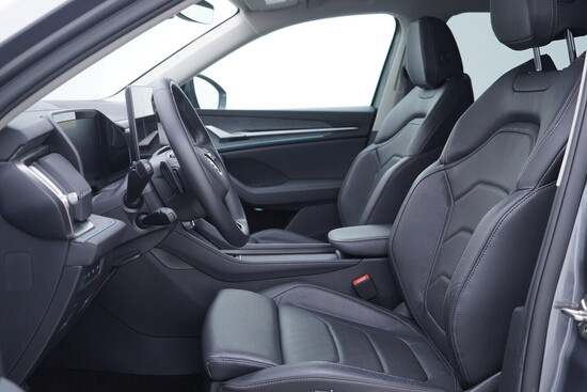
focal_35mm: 36
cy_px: 196
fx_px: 587
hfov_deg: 53.1
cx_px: 294
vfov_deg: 36.9
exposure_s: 1/40
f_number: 2.8
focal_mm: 24
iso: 160
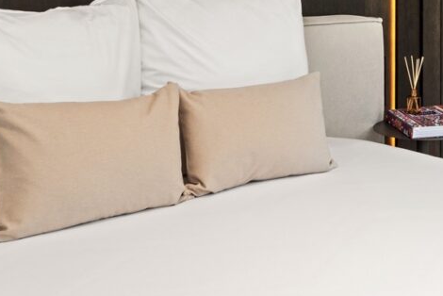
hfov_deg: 31.4
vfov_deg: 21.1
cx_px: 395
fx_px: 751
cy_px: -38
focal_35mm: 61
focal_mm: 14
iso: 160
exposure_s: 1/13
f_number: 9
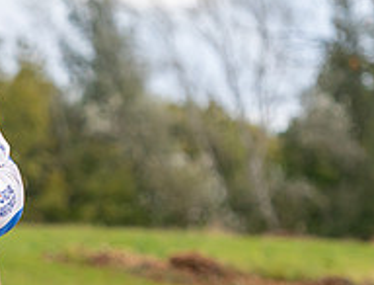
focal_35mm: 553
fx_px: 6005
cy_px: 194
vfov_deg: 2.7
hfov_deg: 3.6
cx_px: -58
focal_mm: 135
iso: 160
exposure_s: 1/2500
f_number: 2.8
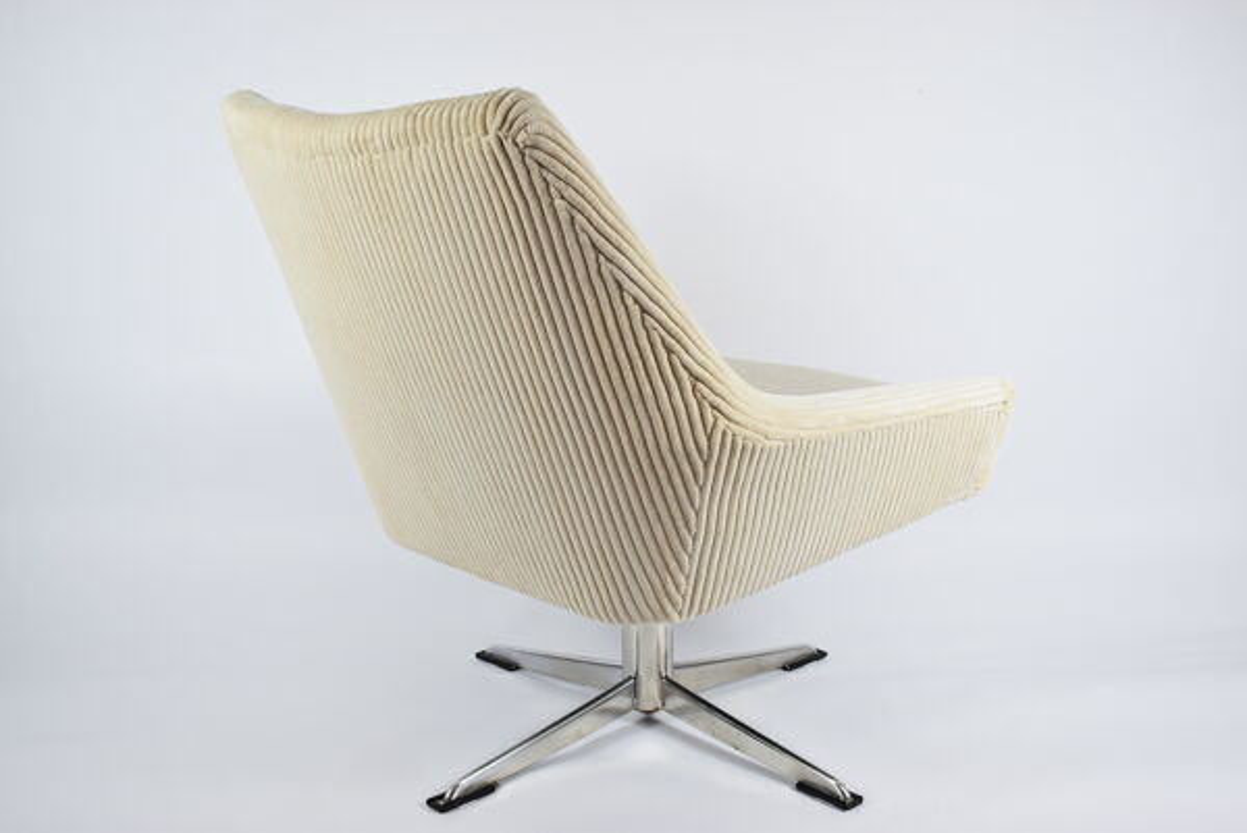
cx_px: 624
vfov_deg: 30.9
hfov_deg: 44.9
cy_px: 416
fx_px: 1508
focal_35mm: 44
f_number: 5
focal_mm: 29
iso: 800
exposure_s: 1/125
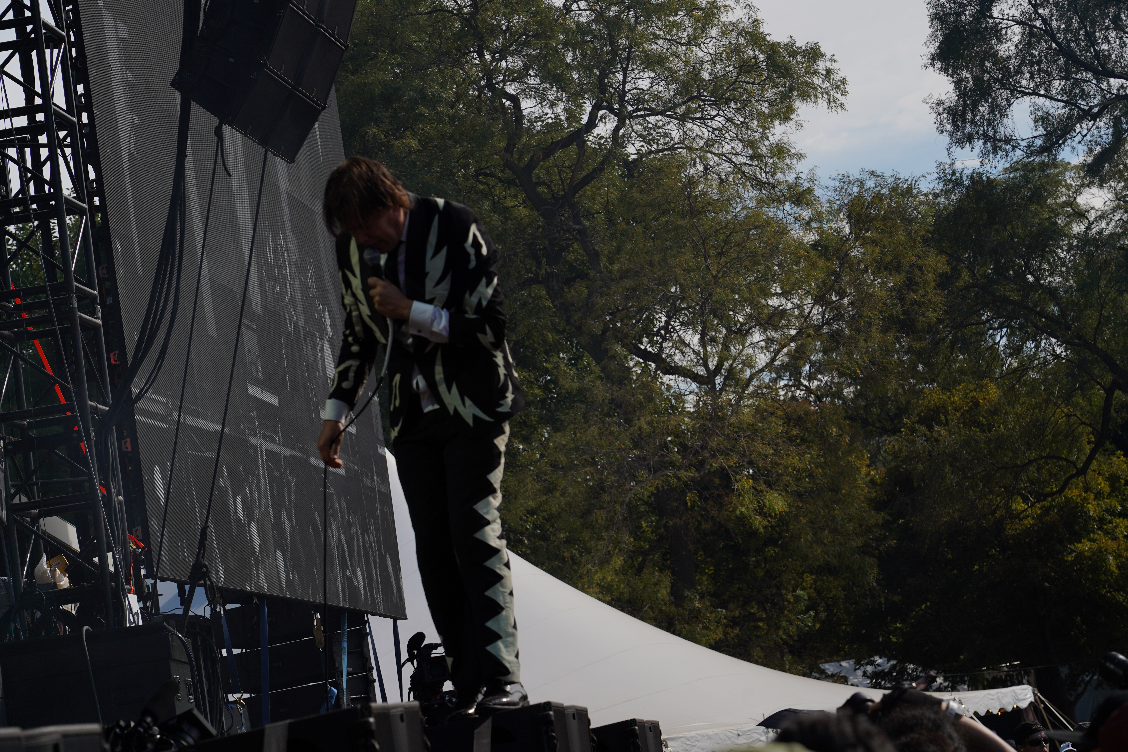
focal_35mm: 105
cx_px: 564
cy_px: 376
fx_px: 3290
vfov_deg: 13.0
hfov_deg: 19.5
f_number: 8
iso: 100
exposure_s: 1/500
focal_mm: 105
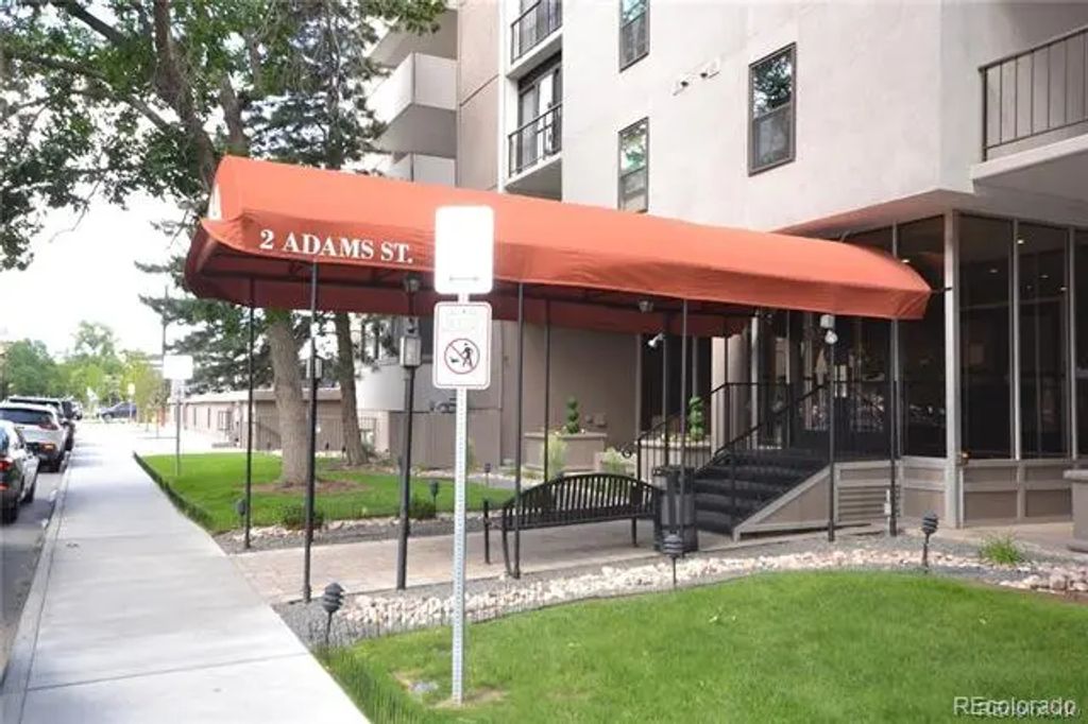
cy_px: 362
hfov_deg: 61.9
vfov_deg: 43.6
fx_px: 906
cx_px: 544
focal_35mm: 30
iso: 400
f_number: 5.6
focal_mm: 20
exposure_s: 1/100
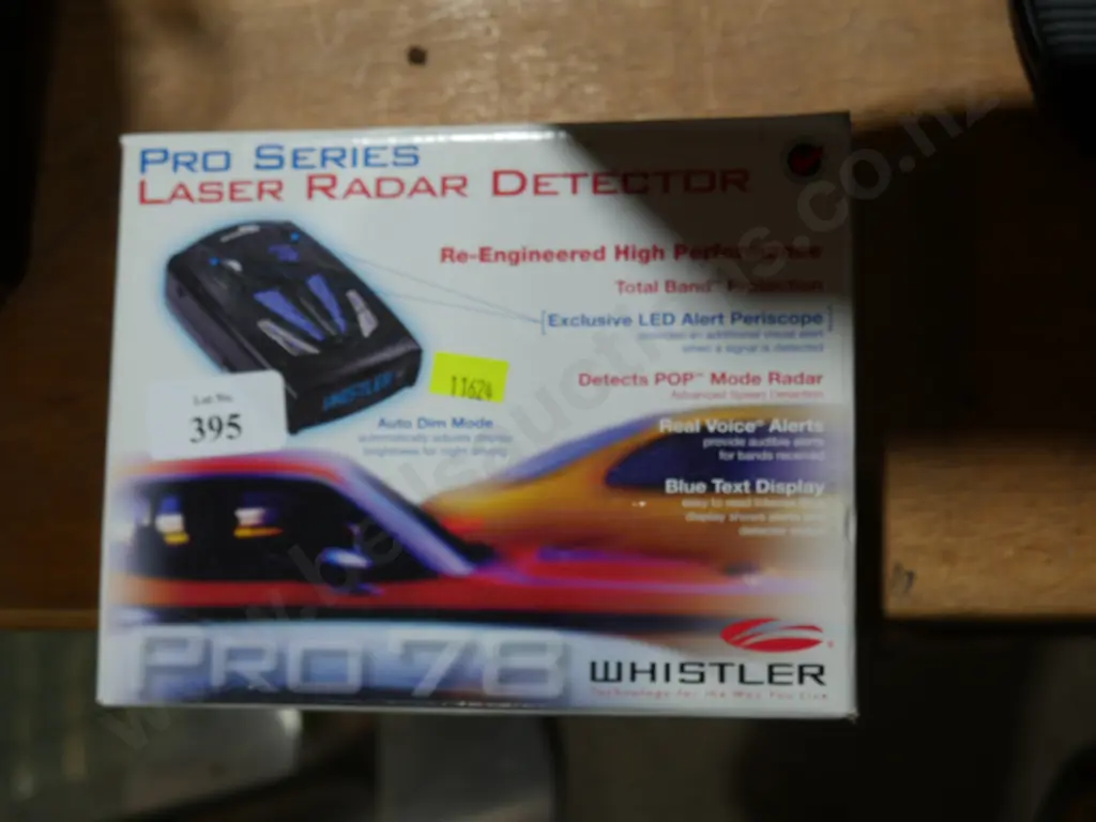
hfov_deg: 38.2
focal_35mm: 50
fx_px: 1583
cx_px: 548
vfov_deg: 29.1
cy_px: 411
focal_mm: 25
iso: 200
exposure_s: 1/60
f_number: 5.3
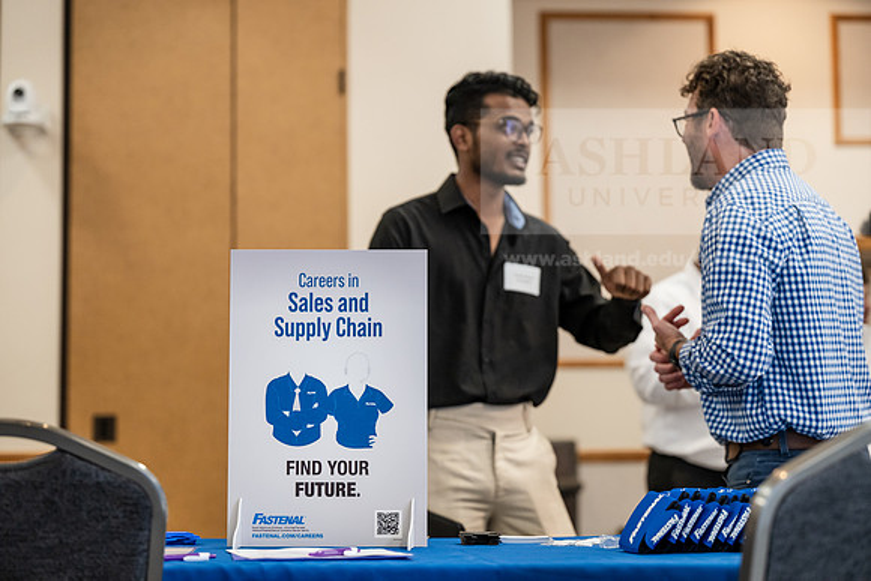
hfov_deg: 27.7
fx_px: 1767
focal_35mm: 73
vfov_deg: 18.7
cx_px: 436
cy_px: 290
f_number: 3.2
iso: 1600
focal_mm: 73
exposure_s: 1/200
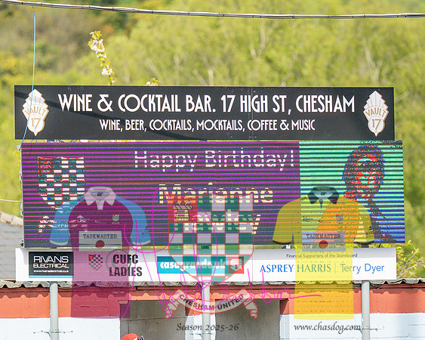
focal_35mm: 524
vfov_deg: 3.0
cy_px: 183
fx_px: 6595
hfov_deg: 3.7
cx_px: 233
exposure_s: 1/4000
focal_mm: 200
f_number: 2.8
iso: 400
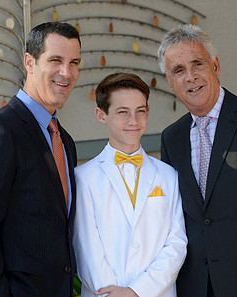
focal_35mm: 111
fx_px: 975
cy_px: 161
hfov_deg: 13.9
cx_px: 131
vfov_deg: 17.3
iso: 250
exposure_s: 1/320
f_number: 4
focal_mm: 78
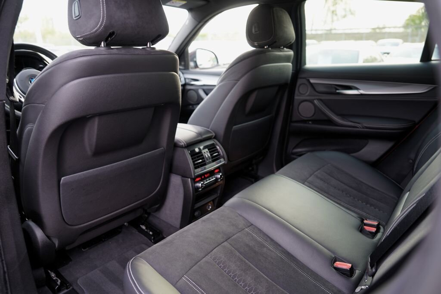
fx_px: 294
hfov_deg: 73.7
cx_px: 220
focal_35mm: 24
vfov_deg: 53.1
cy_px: 147
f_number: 2.8
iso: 125
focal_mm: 24
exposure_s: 1/30
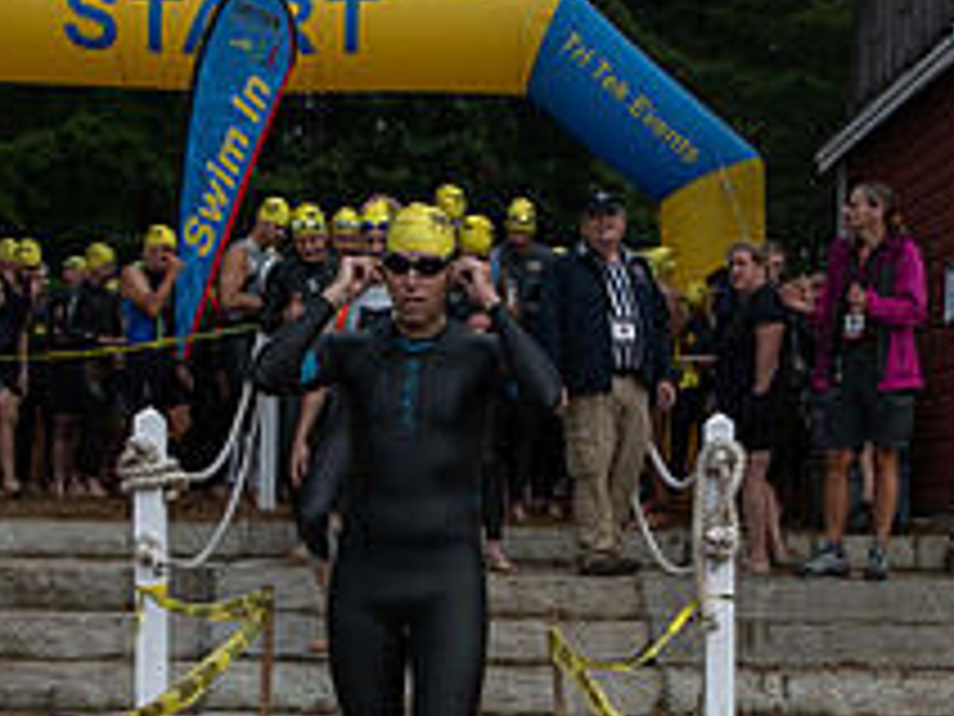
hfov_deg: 30.7
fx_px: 1736
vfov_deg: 22.9
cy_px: 592
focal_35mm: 63
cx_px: 562
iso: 200
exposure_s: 1/640
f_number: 4
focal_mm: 24
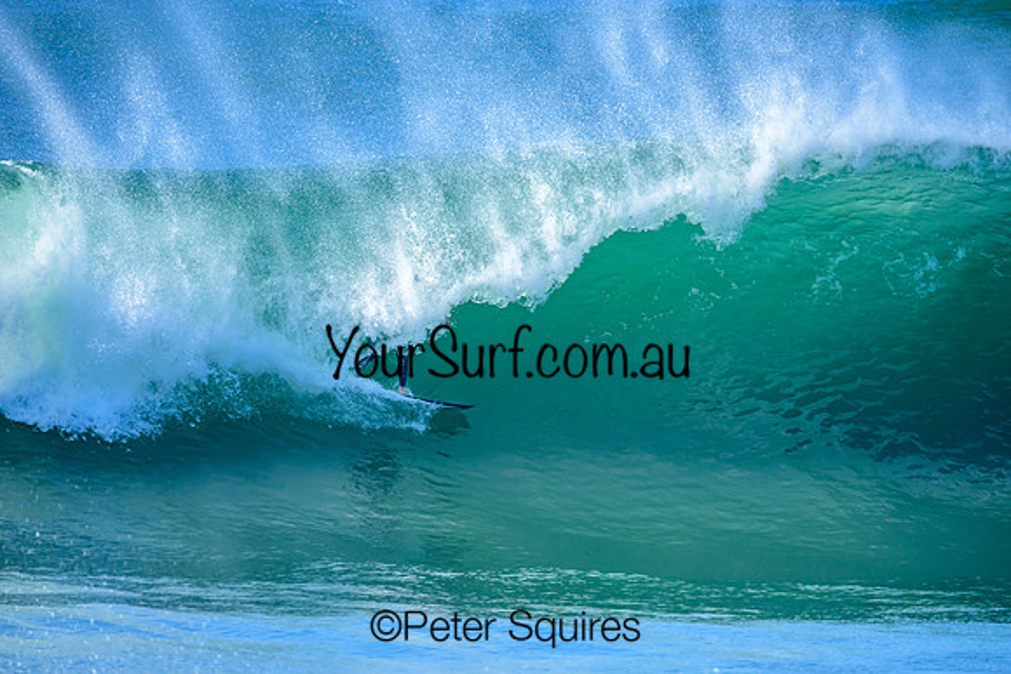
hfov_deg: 2.6
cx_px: 506
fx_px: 22471
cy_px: 337
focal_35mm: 800
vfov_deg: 1.7
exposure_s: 1/2000
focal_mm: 800
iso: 900
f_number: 8
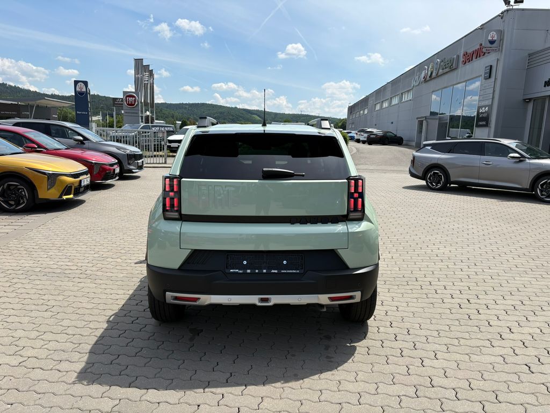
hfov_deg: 67.3
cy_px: 206
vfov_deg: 53.1
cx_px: 275
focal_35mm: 26
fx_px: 413
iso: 50
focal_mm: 5.96
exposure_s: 1/3831
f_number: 1.6
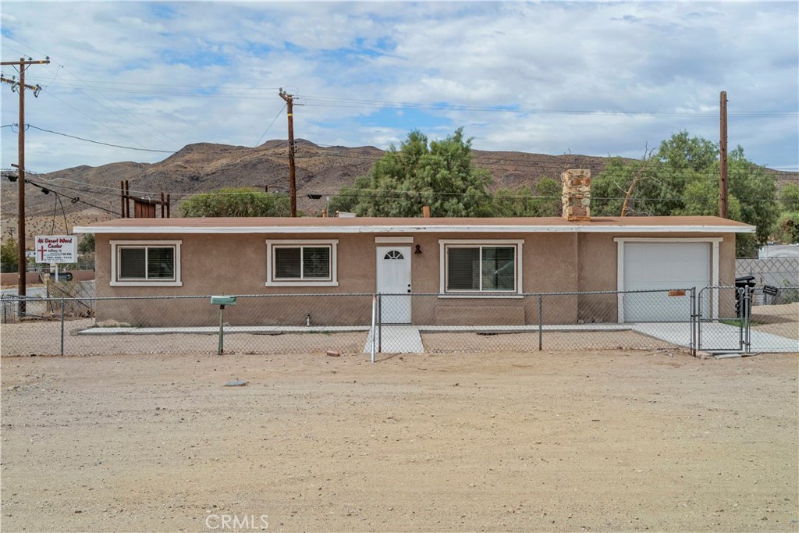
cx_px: 400
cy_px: 266
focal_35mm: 42
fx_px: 932
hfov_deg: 46.4
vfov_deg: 31.9
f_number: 9
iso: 400
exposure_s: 1/250
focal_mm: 42
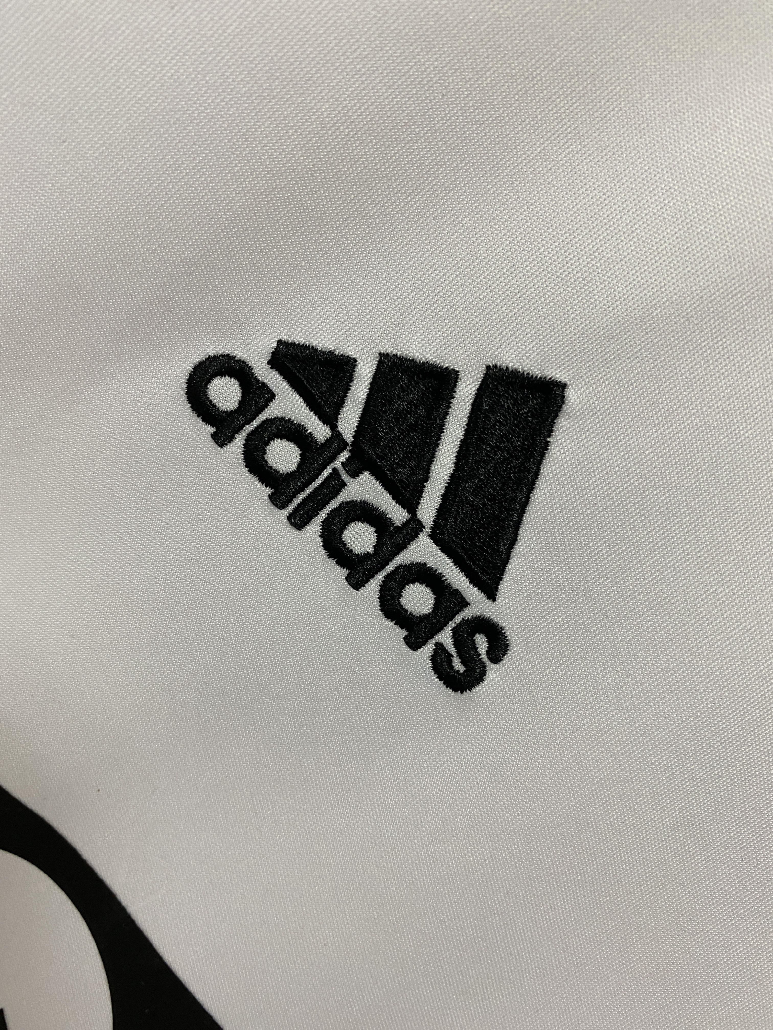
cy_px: 515
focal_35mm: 26
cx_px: 386
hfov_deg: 53.1
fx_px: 774
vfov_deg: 67.3
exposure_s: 1/50
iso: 100
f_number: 1.8
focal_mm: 4.25
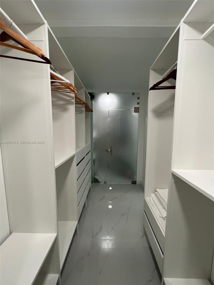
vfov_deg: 106.2
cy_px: 142
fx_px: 107
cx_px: 107
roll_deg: +0.1
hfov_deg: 89.9
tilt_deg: -6.6
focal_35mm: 13
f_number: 1.8
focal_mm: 1.57
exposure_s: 1/120
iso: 160
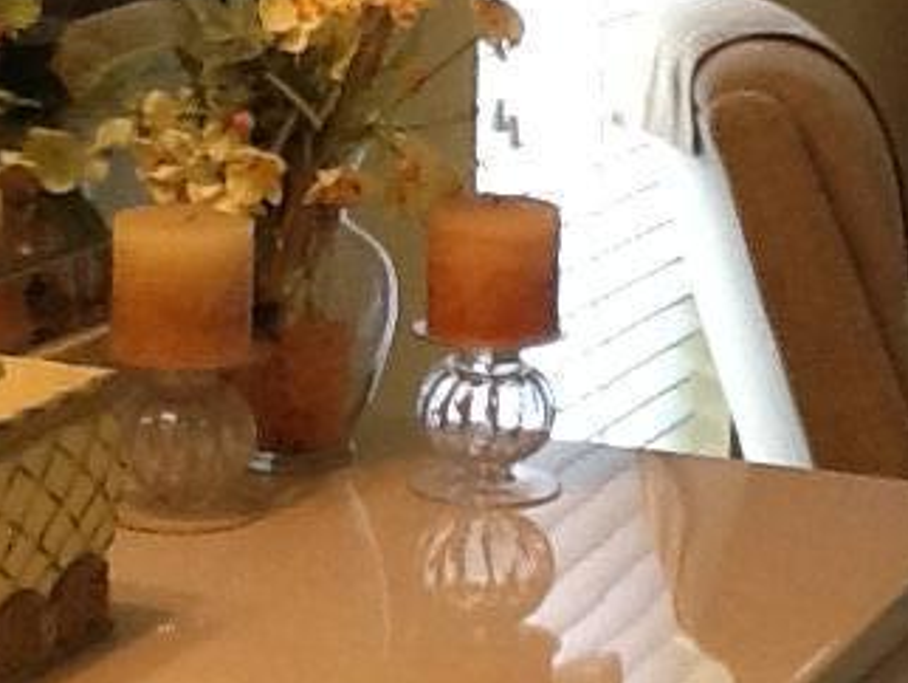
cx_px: 609
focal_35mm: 131
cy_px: 121
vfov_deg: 11.3
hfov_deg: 15.0
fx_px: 3439
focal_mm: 2.03
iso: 80
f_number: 2.4
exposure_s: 1/33
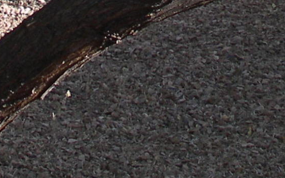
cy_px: -298
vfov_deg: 5.9
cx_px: 105
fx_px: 1624
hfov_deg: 10.0
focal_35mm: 209
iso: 100
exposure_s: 1/500
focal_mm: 7.8
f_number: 2.8
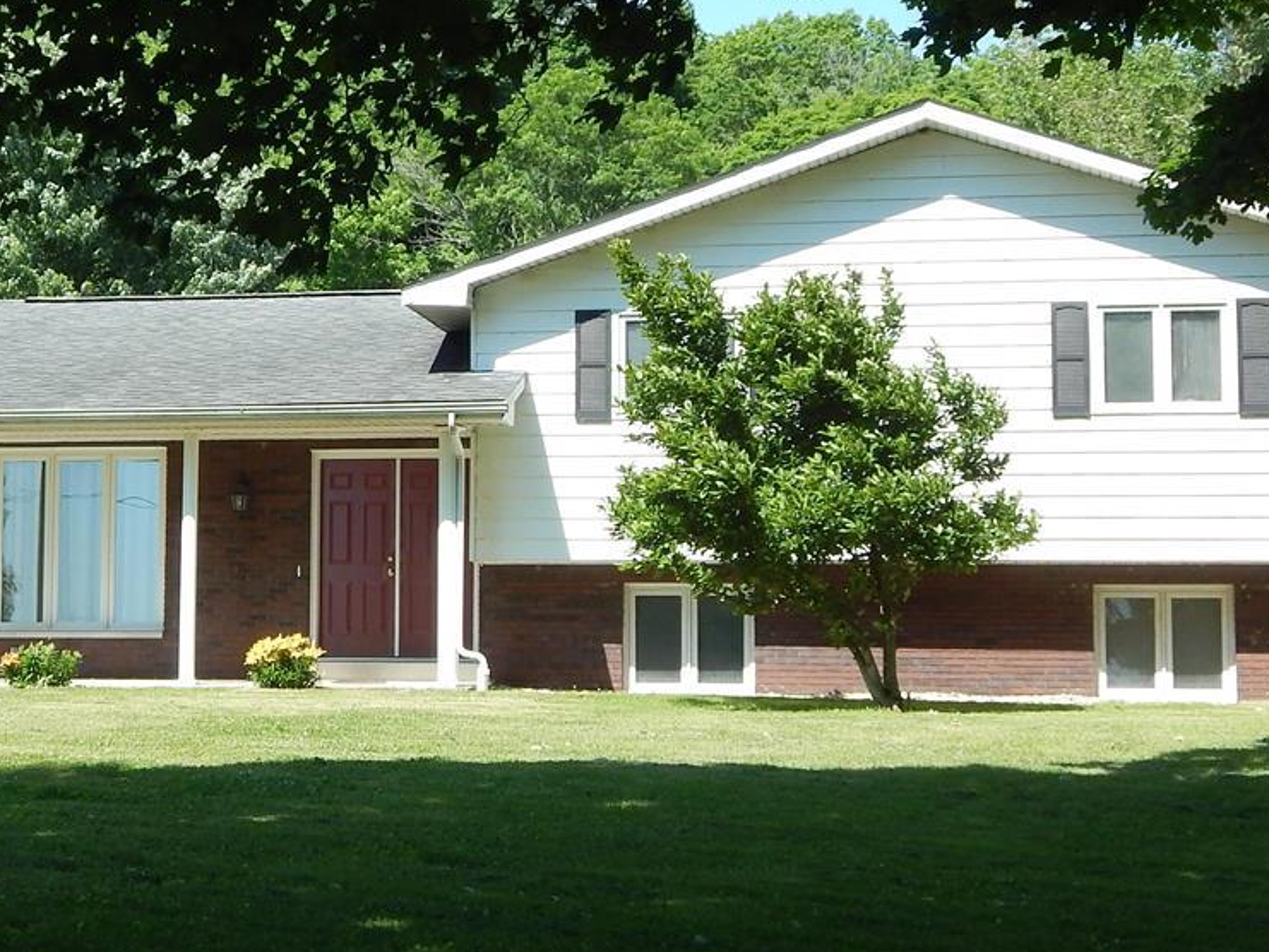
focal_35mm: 82
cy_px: 414
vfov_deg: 18.0
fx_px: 3007
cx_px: 319
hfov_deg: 23.6
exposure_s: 1/640
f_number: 3.4
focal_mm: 6.8
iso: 125
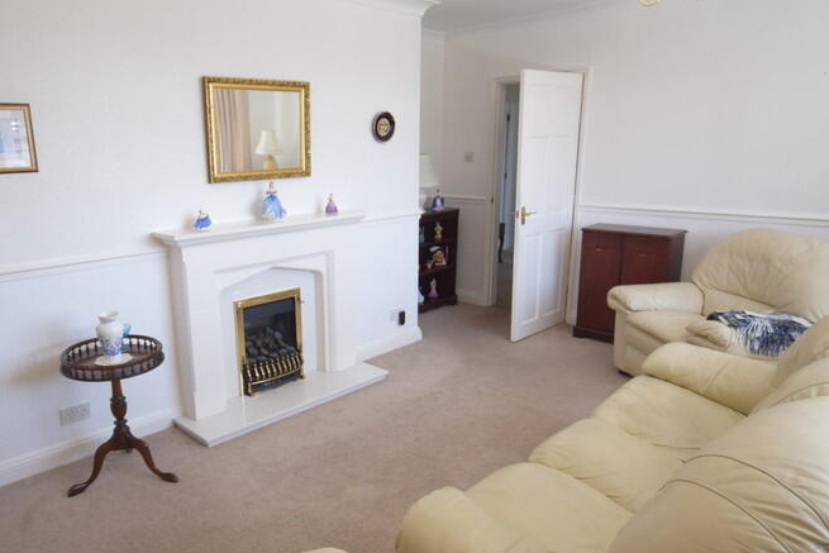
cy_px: 302
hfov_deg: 69.0
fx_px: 594
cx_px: 323
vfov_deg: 49.9
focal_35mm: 26
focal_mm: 11
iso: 400
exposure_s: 1/125
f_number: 5.6
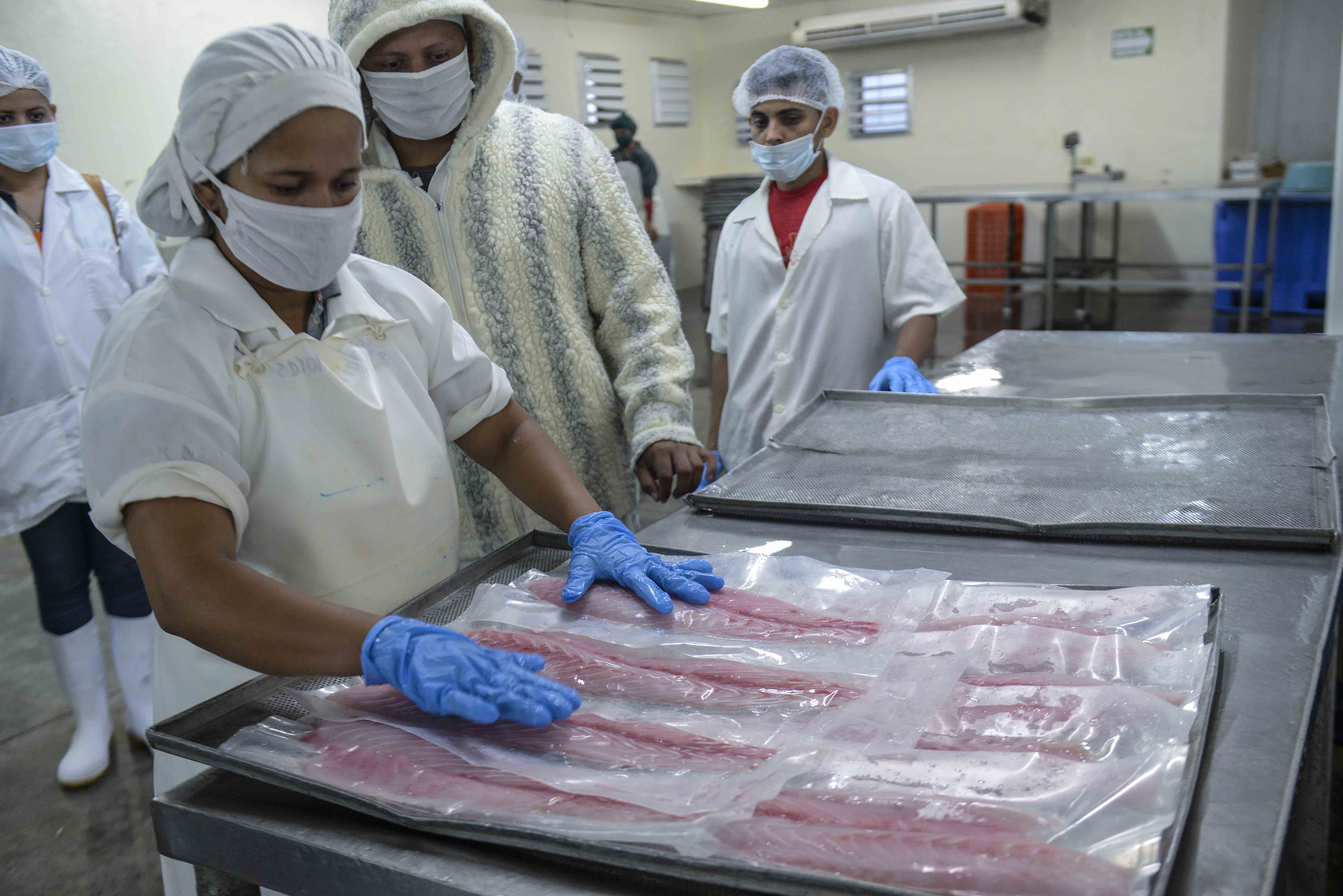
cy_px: 448
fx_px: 1306
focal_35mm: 35
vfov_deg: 37.9
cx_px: 672
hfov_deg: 54.4
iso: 2000
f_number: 5
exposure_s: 1/160
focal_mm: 35
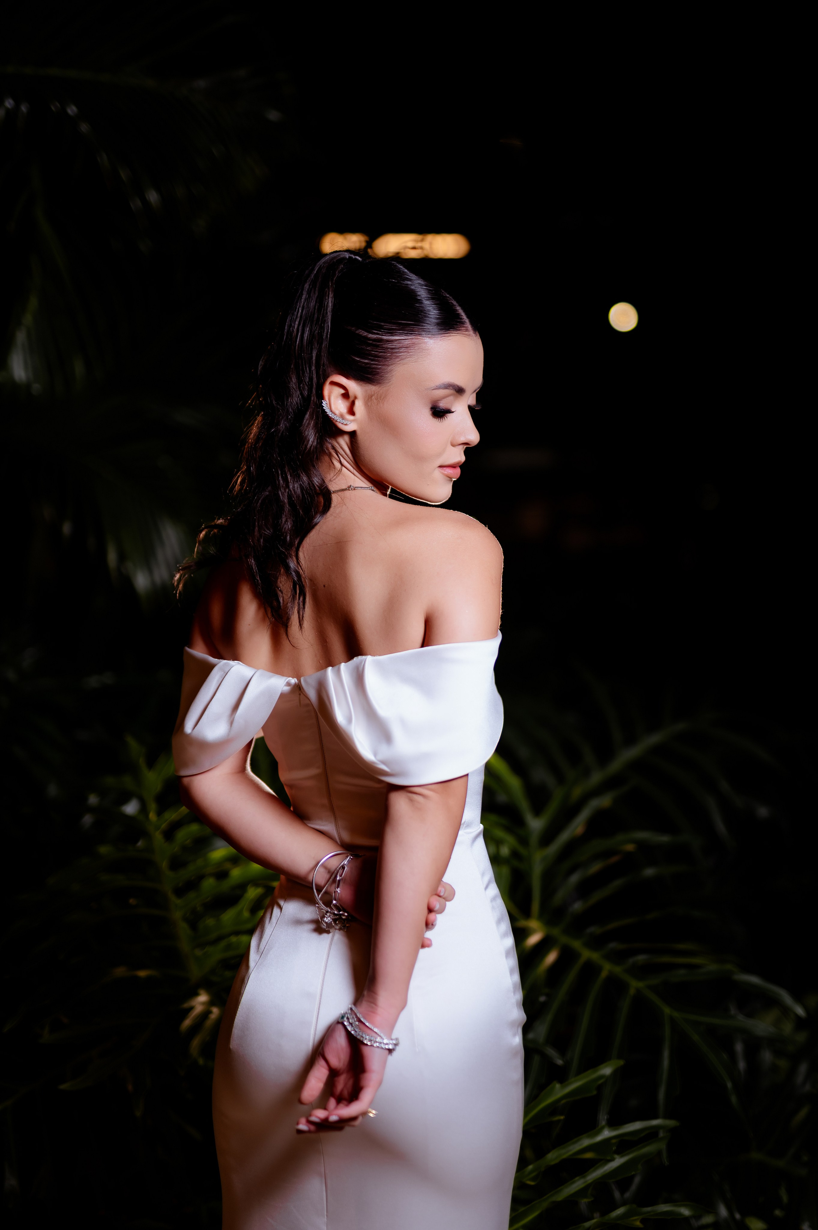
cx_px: 409
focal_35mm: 50
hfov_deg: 27.0
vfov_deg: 39.6
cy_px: 615
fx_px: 1706
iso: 160
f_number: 1.4
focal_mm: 50
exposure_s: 1/160
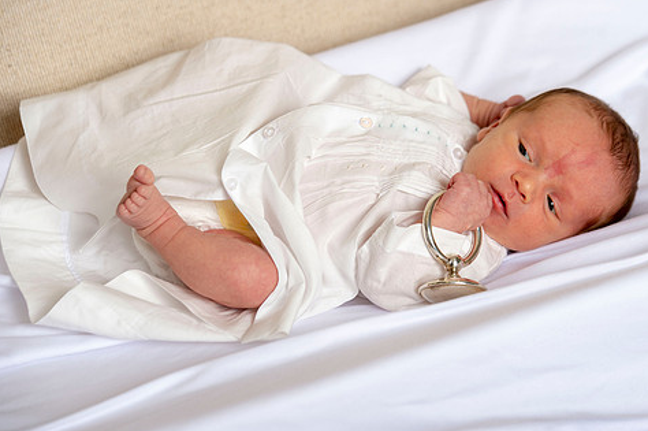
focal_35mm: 153
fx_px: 2751
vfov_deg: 9.0
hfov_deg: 13.4
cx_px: 361
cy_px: 205
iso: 125
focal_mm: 125
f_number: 5.6
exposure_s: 1/160
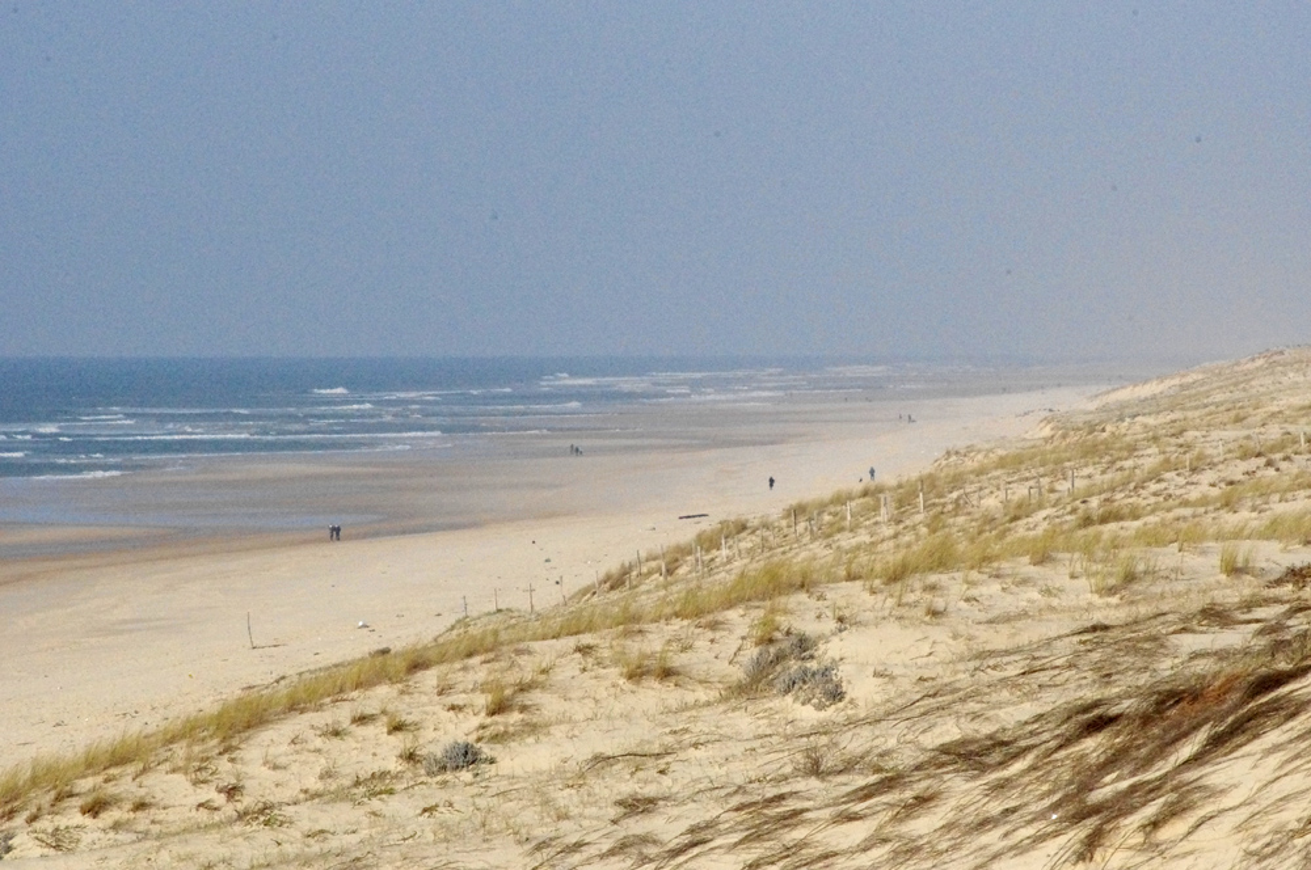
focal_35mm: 270
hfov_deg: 7.6
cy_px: 435
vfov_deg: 5.1
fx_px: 9820
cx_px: 656
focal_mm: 180
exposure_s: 1/4000
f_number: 20
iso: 6400
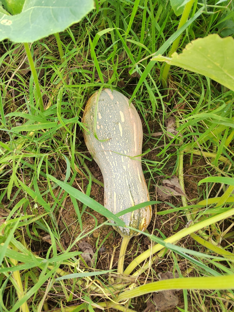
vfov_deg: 73.9
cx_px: 117
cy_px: 156
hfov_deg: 58.9
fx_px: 207
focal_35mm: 23
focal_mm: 5.52
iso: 353
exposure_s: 1/100
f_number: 1.9
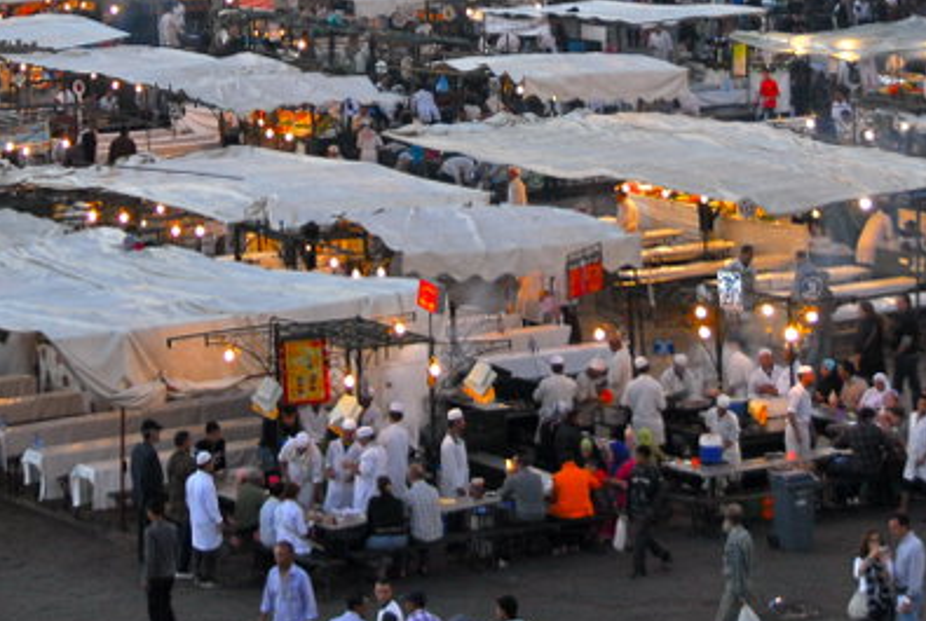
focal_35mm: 153
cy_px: -39
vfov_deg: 8.9
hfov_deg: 13.4
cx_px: 485
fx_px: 3943
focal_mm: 42
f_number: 4.5
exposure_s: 1/60
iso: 280
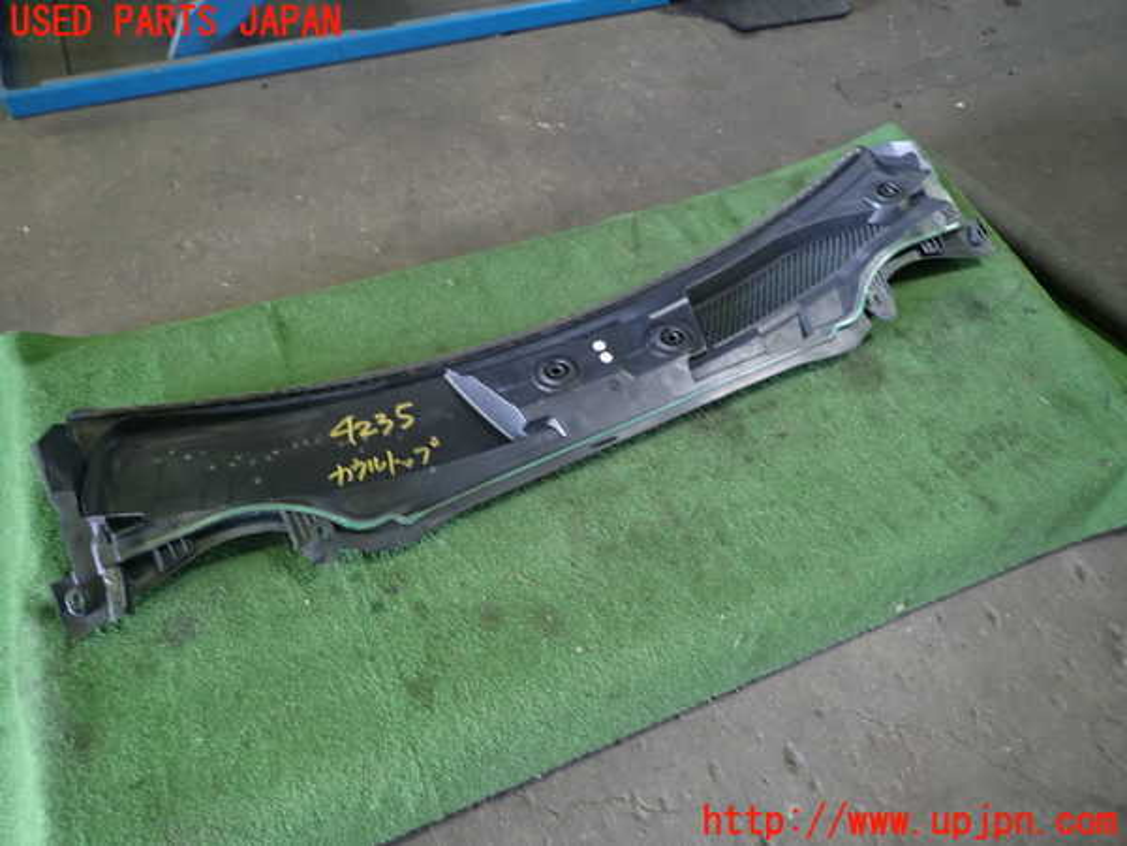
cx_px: 564
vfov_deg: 54.9
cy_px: 423
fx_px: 814
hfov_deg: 69.4
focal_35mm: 25
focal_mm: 4.5
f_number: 2
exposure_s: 1/30
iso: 250
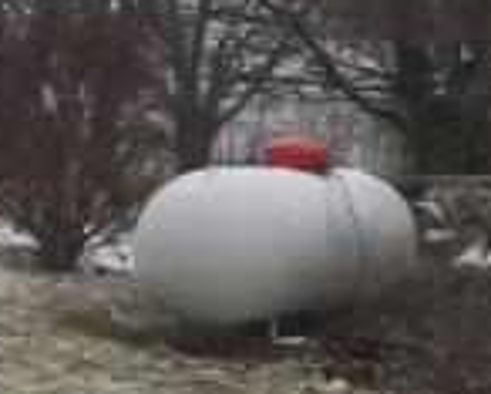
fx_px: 2879
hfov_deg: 8.3
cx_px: 1456
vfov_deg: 7.8
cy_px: 175
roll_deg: +2.7
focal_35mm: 198
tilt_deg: +0.1
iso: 32
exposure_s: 1/1172
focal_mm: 4.15
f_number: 2.2
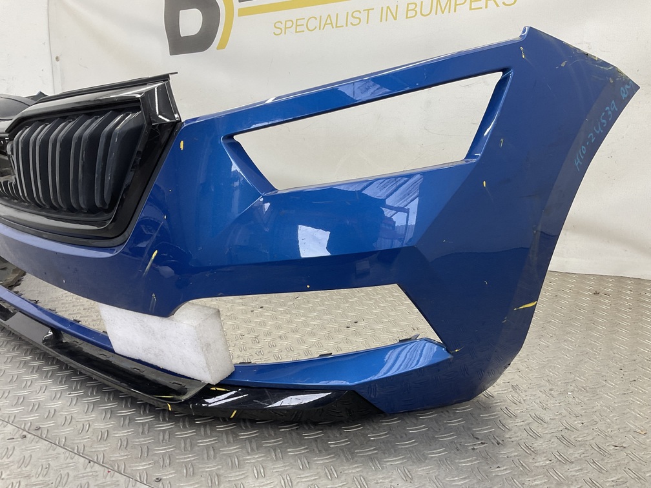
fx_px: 545
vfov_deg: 48.2
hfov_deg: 61.7
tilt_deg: -15.9
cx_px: 326
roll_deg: +0.9
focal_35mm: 29
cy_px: 244
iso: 40
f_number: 1.8
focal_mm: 3
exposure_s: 1/120
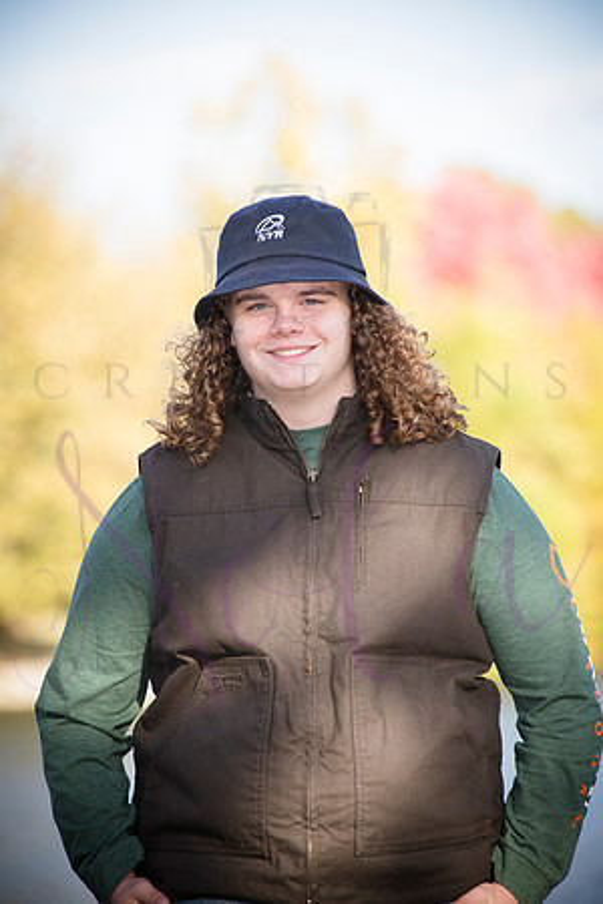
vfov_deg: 10.3
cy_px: 452
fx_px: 5025
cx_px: 302
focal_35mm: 200
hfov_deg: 6.9
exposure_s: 1/1000
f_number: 5.6
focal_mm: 200
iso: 640
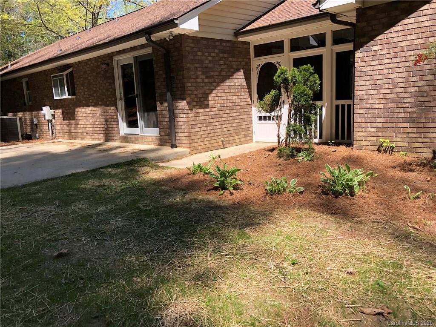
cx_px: 218
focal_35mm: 28
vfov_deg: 49.7
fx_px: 353
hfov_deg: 63.4
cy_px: 164
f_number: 1.8
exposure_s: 1/665
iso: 20
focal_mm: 3.99
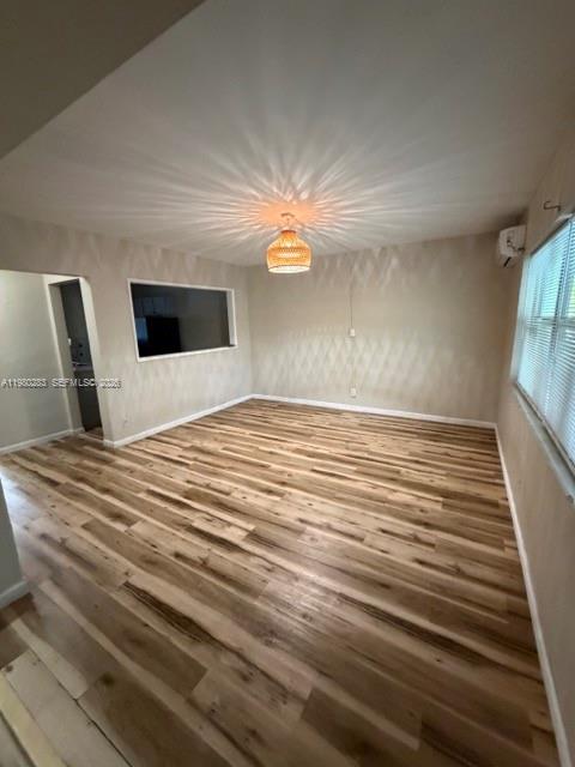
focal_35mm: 14
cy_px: 384
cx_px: 288
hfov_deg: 85.7
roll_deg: +1.9
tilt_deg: -11.0
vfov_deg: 102.1
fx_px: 310
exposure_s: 1/60
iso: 1250
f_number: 2.2
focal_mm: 2.22
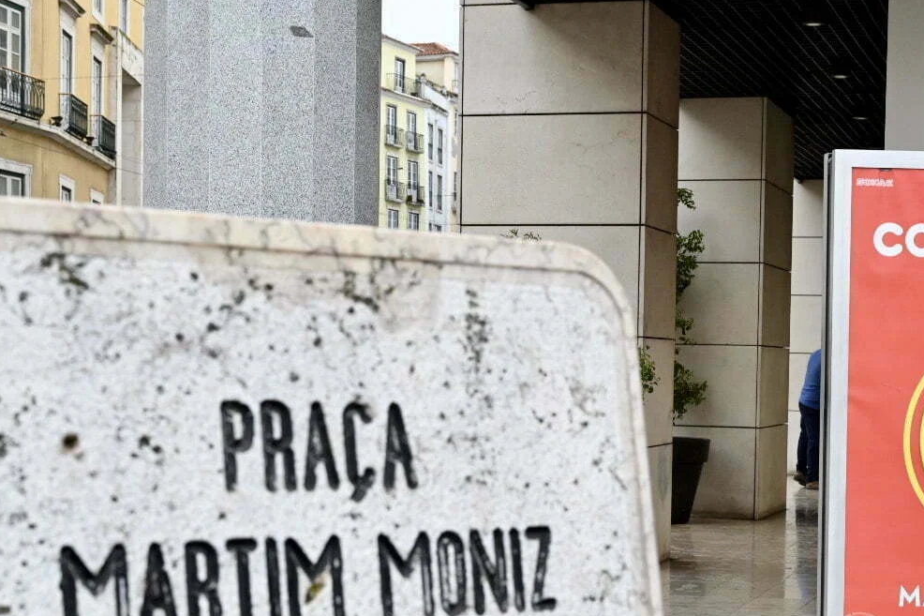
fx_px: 1771
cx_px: 605
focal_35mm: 69
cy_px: 458
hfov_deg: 29.1
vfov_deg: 19.6
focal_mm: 42
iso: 800
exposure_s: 1/125
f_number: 8
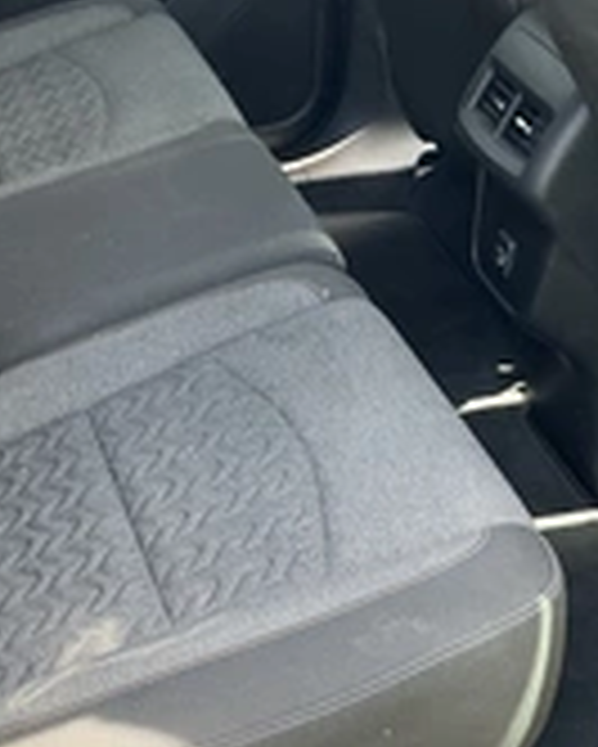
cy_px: 454
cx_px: 252
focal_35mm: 66
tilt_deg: -37.3
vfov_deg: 28.6
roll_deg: -2.0
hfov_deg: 23.1
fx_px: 1459
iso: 64
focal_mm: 3
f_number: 1.8
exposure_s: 1/122
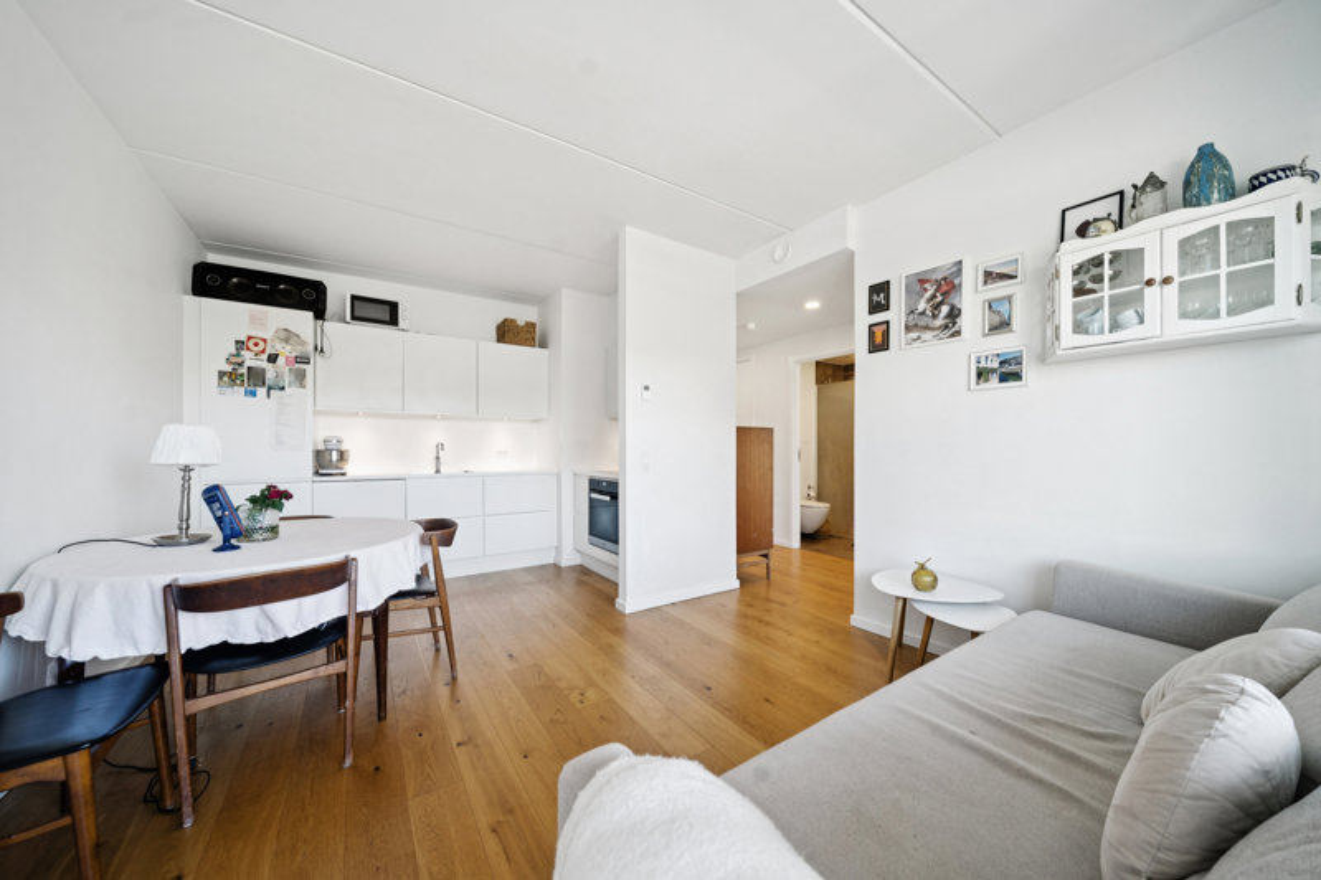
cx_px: 660
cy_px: 440
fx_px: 440
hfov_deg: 112.6
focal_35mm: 12
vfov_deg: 90.0
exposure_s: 1/50
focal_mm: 12
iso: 500
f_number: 6.3
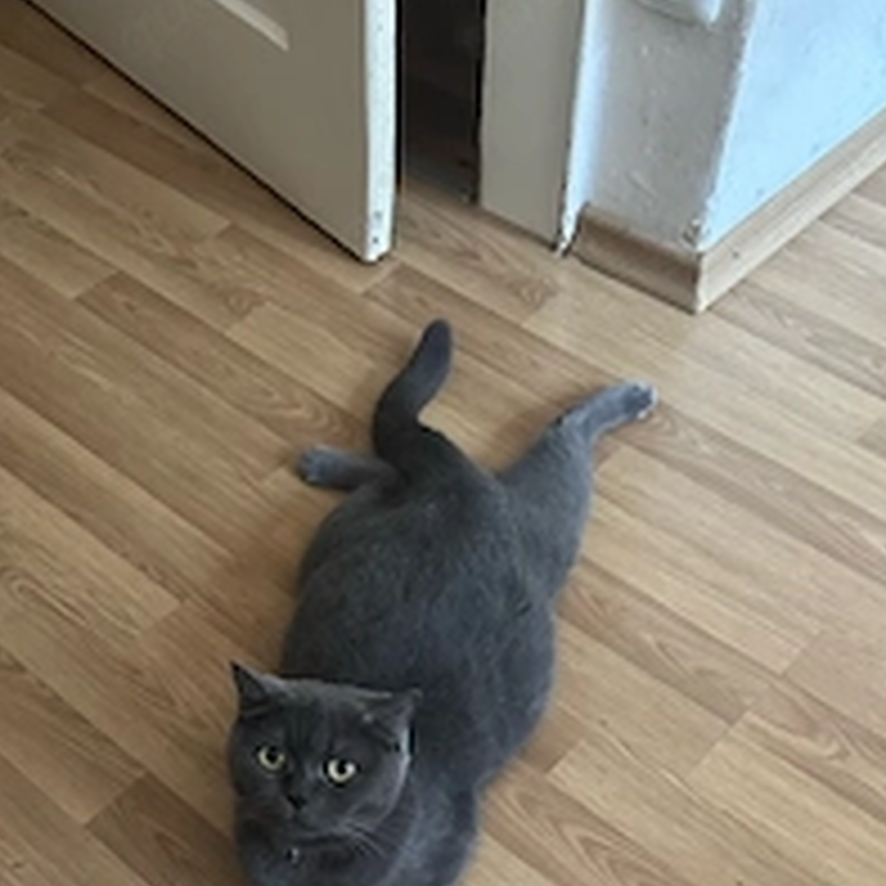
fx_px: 1245
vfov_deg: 37.7
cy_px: 711
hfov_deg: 39.0
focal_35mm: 43
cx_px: 342
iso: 1000
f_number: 1.78
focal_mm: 6.86
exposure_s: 1/44
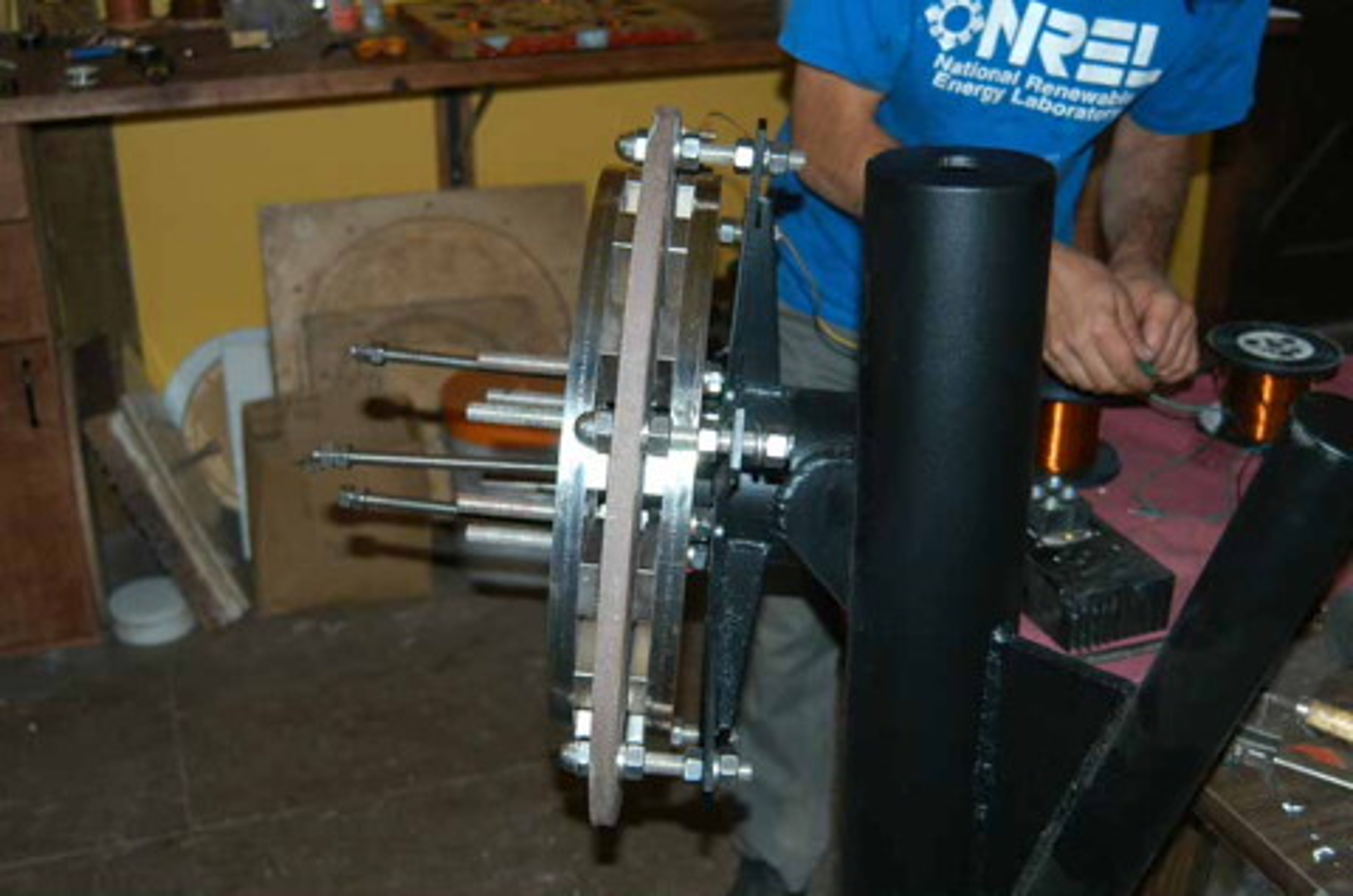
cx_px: 676
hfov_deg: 46.5
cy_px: 448
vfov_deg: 31.8
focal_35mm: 42
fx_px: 1575
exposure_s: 1/60
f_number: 3.5
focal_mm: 28
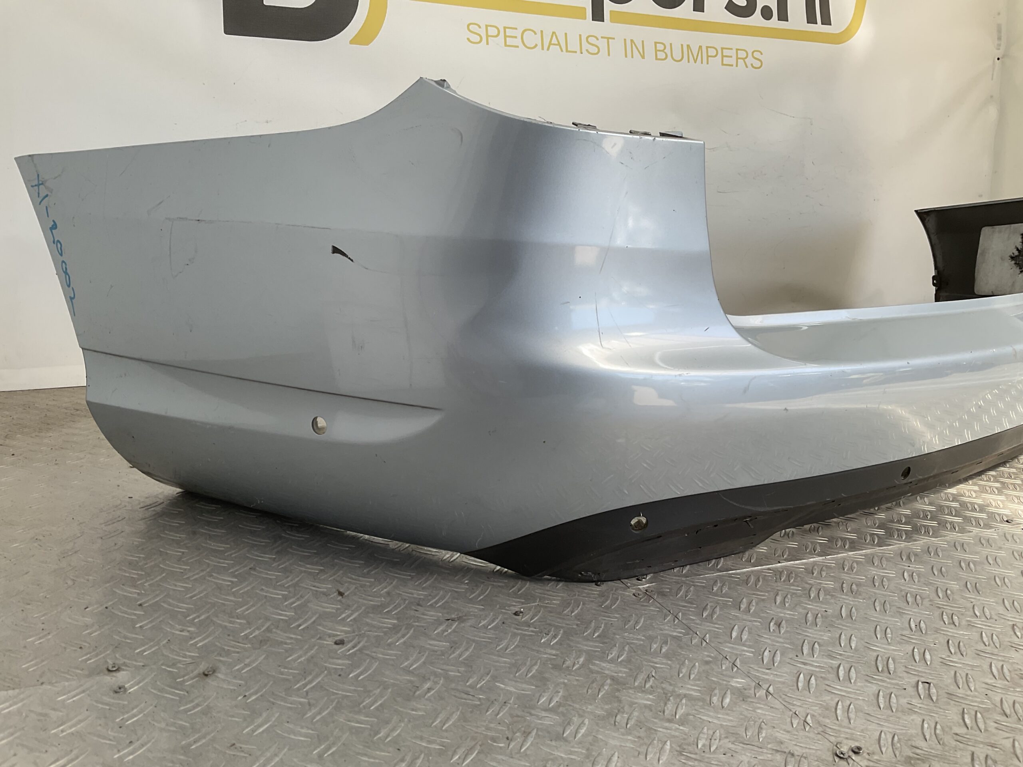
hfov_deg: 61.7
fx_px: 857
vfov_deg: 48.2
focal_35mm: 29
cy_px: 384
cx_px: 512
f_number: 1.8
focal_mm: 3
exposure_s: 1/216
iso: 16
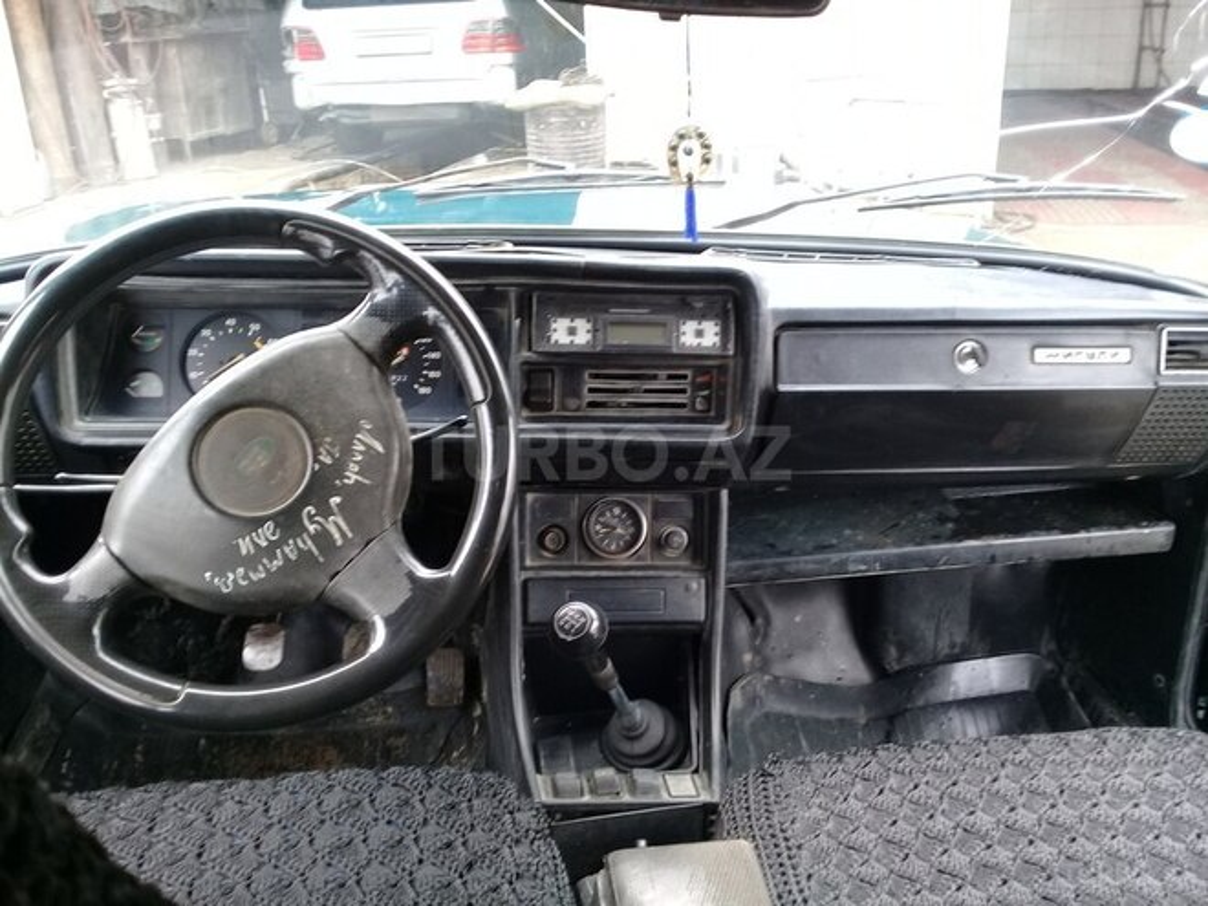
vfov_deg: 45.4
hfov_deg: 58.4
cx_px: 604
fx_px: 1082
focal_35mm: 31
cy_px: 453
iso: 50
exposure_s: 1/33
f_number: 2.2
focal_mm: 3.3
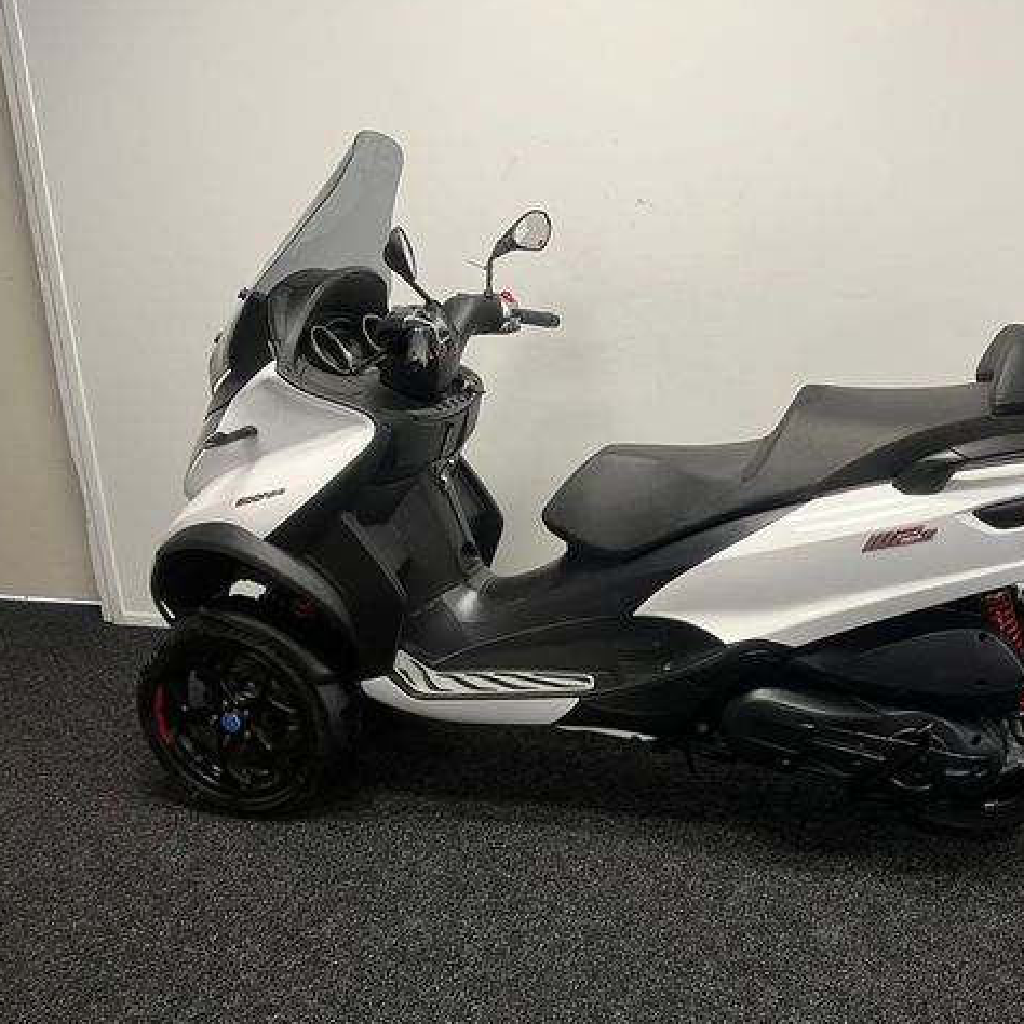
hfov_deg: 51.7
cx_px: 670
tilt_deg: -17.3
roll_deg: +1.0
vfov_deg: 52.5
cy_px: 510
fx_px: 1038
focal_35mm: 31
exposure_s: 1/50
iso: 80
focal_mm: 5.1
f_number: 1.6
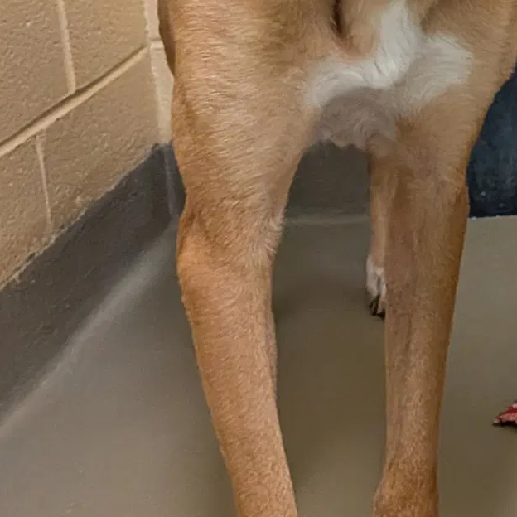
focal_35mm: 87
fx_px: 1470
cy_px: 33
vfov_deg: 19.5
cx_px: 681
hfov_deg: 18.5
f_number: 1.7
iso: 371
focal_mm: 4.53
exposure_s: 1/120
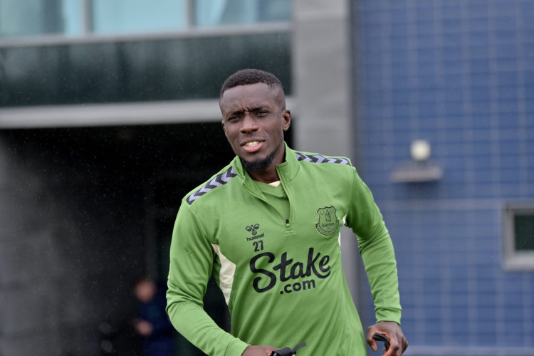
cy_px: 178
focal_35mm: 122
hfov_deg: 16.8
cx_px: 267
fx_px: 1810
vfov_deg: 11.2
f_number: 2.8
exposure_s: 1/1250
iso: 640
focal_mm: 122
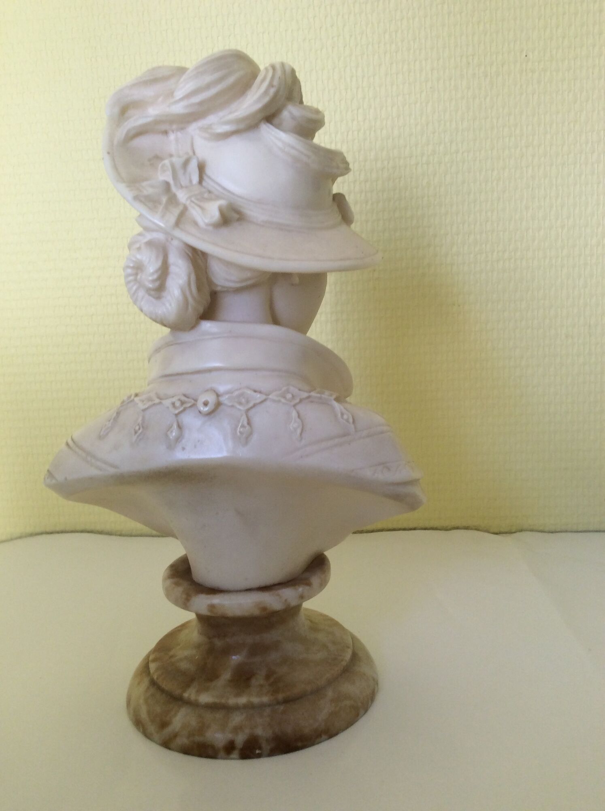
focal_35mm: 32
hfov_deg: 44.1
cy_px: 406
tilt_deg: -8.5
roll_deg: +2.6
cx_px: 302
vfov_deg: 56.9
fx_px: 748
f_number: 2.4
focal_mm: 3.3
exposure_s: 1/50
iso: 40
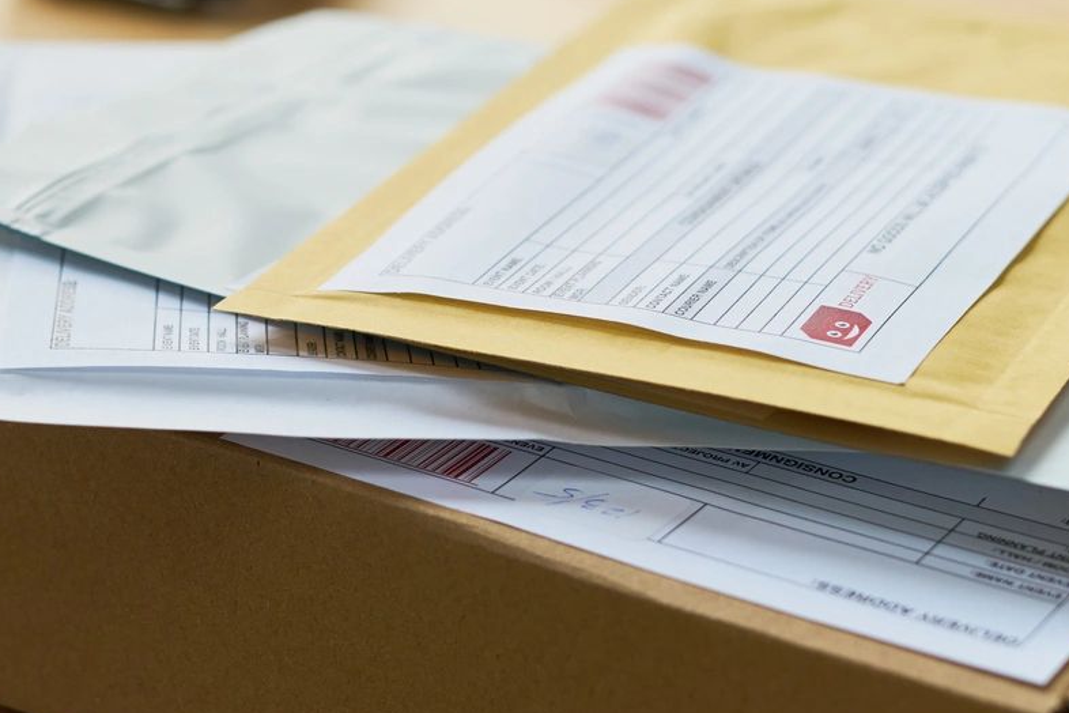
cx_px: 202
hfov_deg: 15.1
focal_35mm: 135
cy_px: 212
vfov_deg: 10.1
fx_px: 4008
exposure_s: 1/200
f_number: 3.2
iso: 200
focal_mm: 50
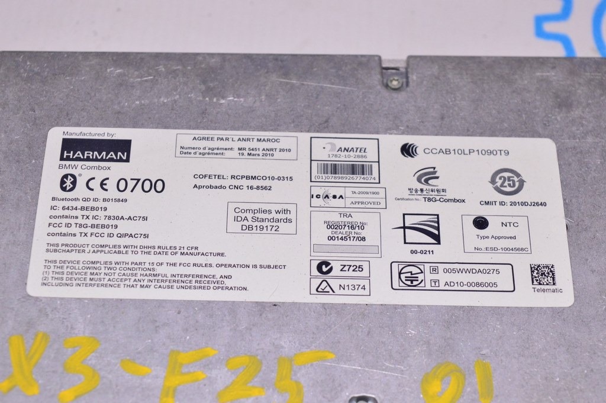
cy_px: 202
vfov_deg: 16.5
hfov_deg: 24.6
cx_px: 303
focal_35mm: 82
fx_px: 1388
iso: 1600
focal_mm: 55
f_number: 8
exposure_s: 1/200
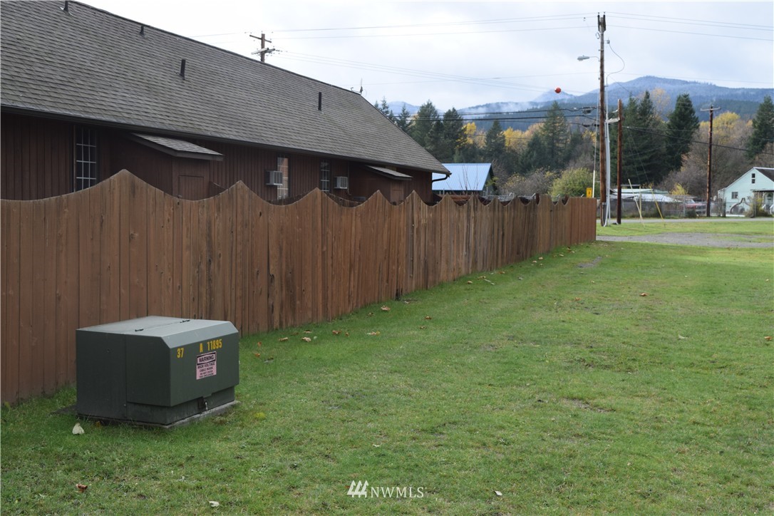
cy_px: 258
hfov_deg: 45.0
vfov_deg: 30.8
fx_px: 935
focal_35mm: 44
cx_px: 387
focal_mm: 29
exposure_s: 1/200
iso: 400
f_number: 7.1
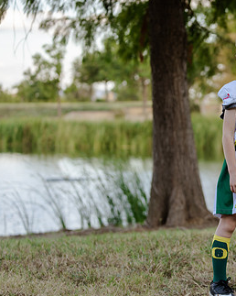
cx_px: 246
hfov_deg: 12.9
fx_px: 1031
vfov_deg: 16.3
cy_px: 132
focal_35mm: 118
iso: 160
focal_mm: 70
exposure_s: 1/320
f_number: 2.8
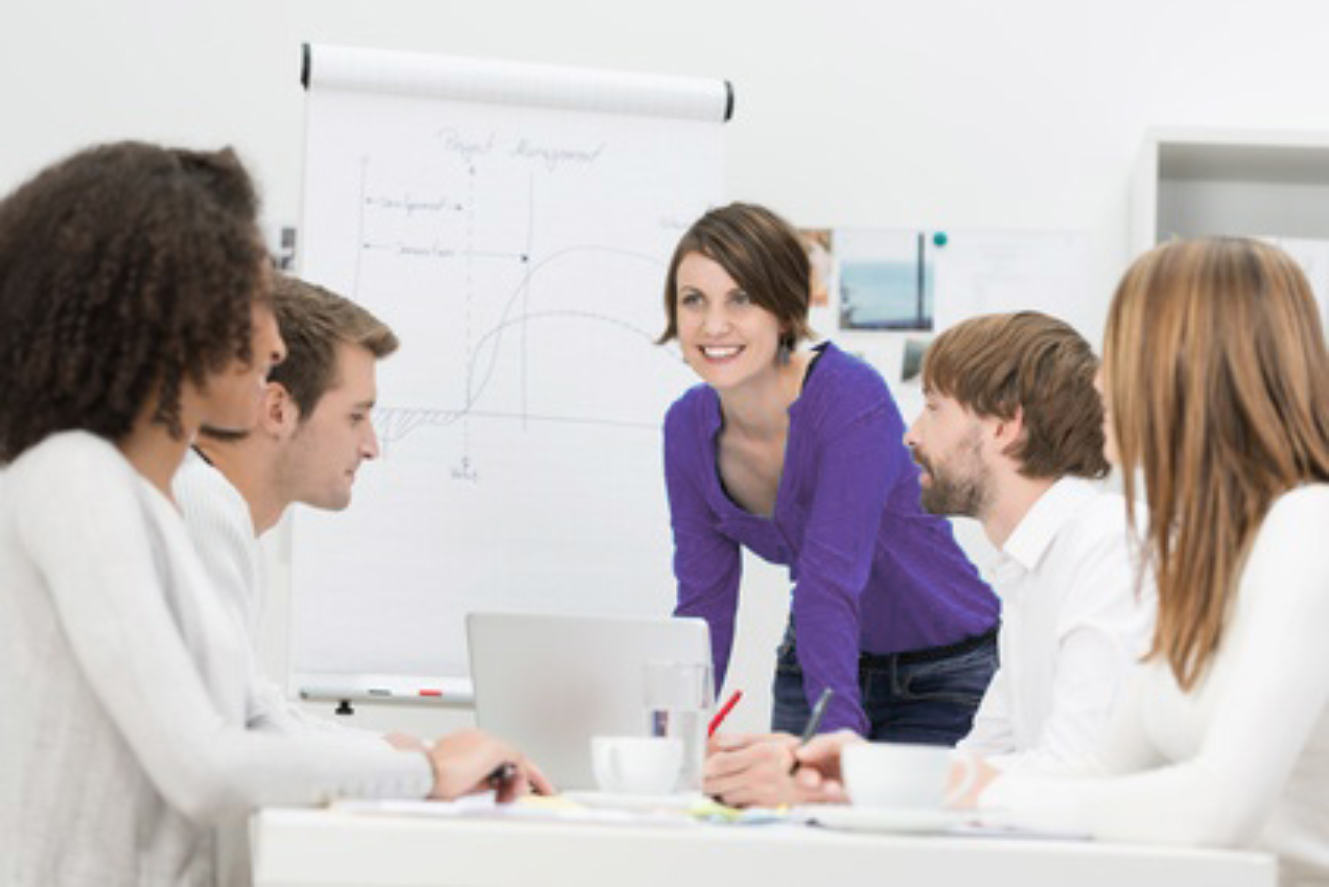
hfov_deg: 22.6
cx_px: 664
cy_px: 444
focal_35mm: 90
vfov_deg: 15.2
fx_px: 3323
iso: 100
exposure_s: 1/160
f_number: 3.5
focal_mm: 90
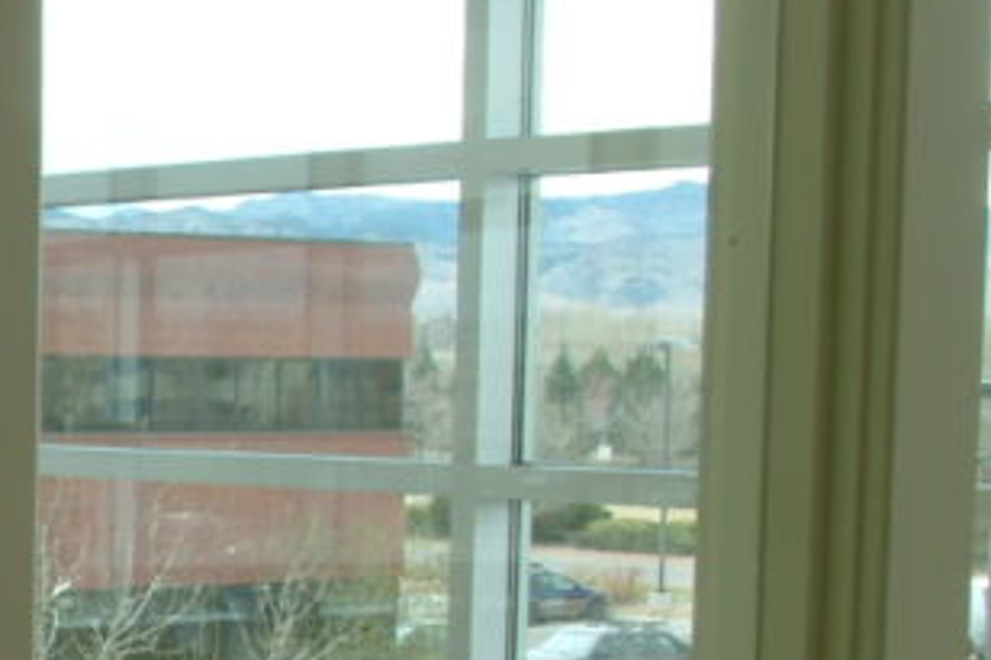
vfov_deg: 12.8
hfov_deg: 18.0
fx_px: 2879
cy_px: 723
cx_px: -357
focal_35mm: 105
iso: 100
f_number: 22
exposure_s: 1/2
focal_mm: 21
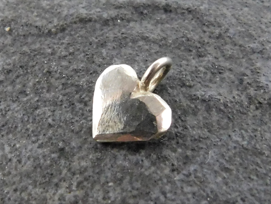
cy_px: 102
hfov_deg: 73.9
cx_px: 136
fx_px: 180
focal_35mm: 23
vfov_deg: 58.9
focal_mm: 4
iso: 800
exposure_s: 1/400
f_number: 3
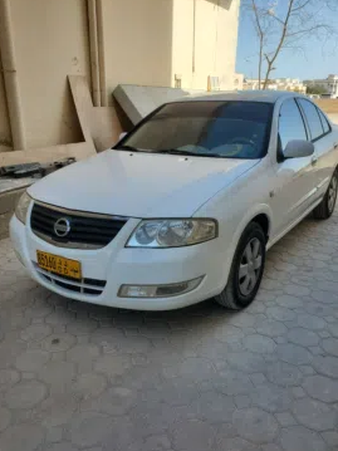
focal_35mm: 29
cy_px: 237
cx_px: 165
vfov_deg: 61.6
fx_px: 378
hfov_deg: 48.2
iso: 50
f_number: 2.4
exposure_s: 1/802
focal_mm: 4.3
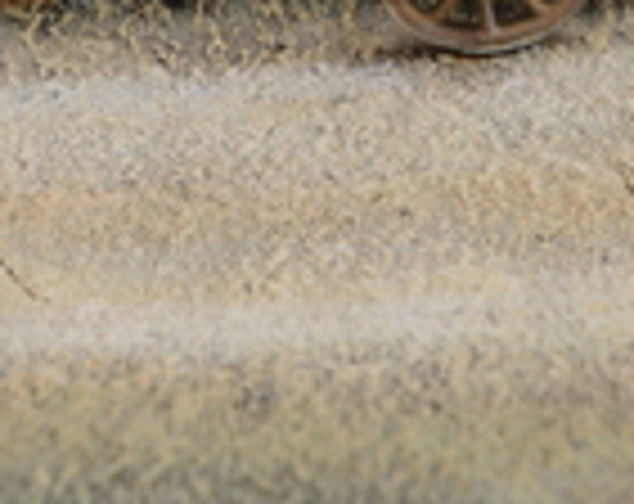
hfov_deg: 7.6
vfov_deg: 6.0
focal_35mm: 255
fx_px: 4772
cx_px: 256
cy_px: -106
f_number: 5
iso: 1000
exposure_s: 1/60
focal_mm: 58
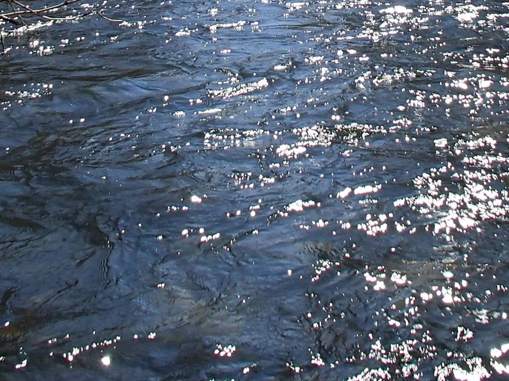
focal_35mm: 84
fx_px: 1235
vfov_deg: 16.4
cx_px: 299
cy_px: -148
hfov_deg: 23.3
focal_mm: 5
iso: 100
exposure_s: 1/100
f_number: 11
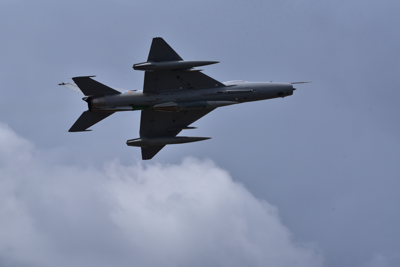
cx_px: 200
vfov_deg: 6.9
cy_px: 134
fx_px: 2223
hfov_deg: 10.3
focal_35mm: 200
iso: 640
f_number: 10
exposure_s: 1/4000
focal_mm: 200
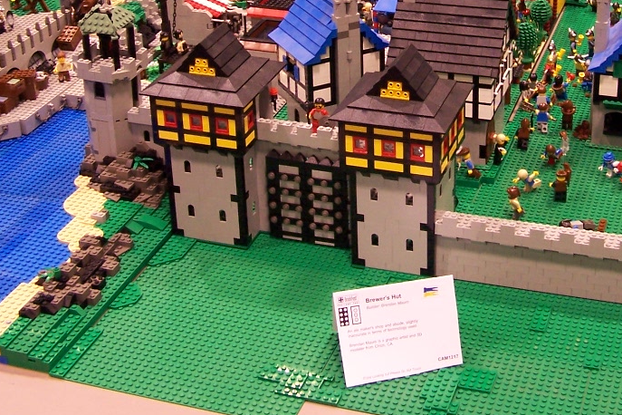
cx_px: 428
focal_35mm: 69
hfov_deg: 29.0
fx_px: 1192
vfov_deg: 19.3
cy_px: 30
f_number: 2.8
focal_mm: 6.3
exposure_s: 1/15
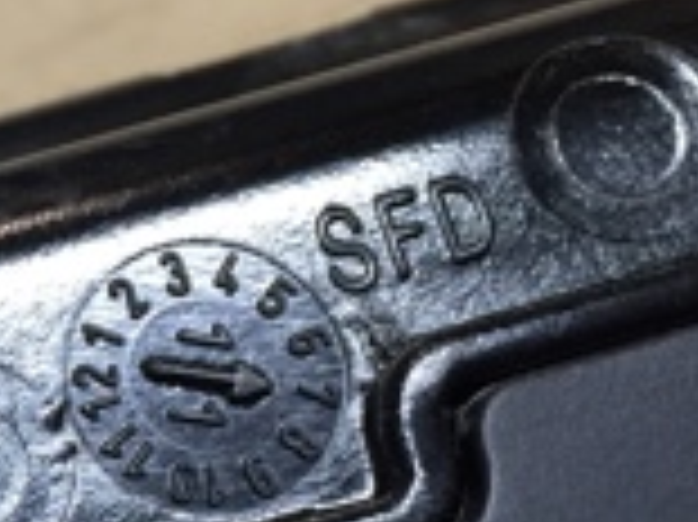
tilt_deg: -56.5
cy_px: 486
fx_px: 2418
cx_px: -266
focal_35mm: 120
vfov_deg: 12.2
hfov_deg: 15.5
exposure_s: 1/33
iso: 80
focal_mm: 4.15
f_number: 2.2
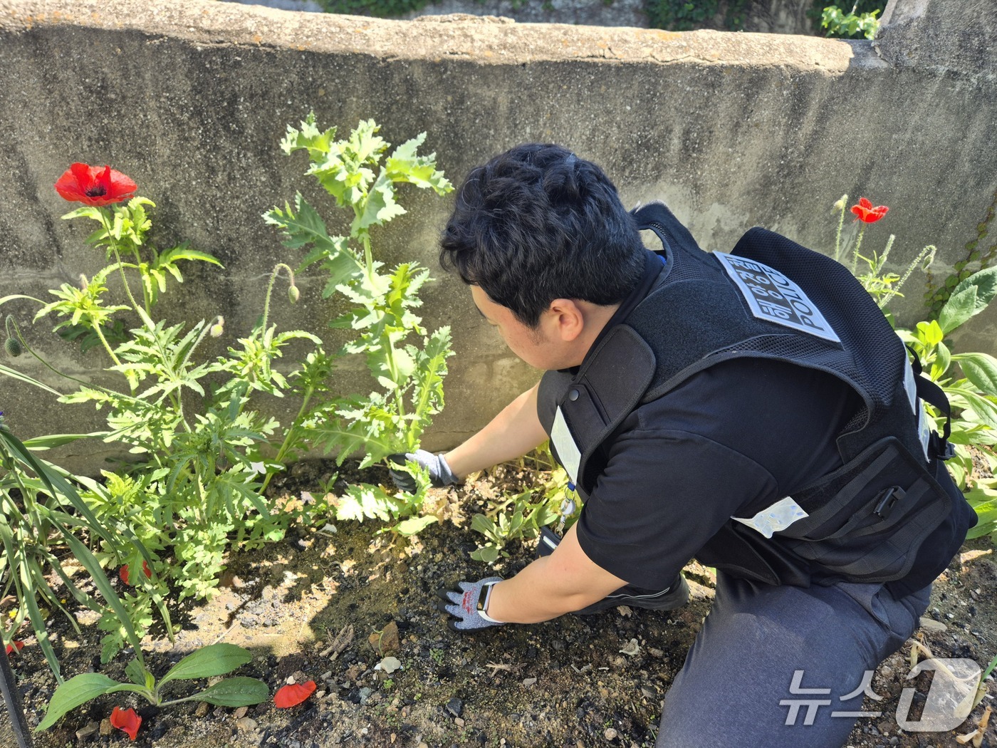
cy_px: 374
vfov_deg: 58.9
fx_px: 662
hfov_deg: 73.9
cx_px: 498
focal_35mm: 23
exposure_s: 1/302
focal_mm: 5.4
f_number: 1.8
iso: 25
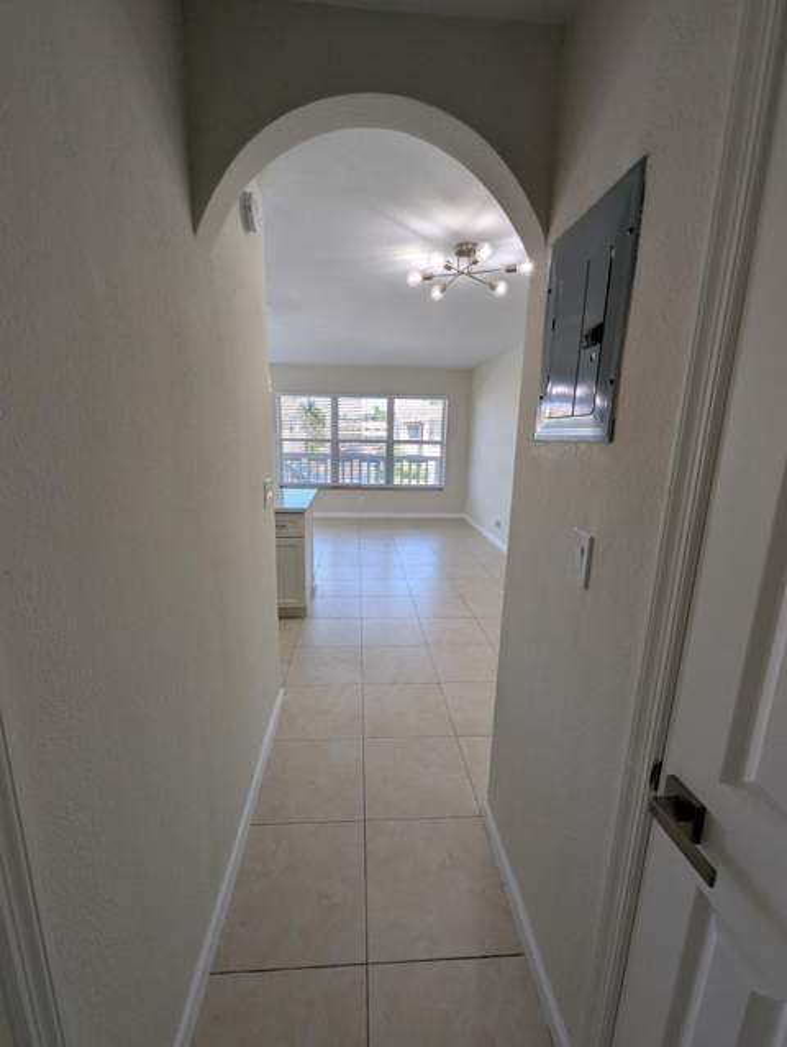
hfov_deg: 90.0
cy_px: 524
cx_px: 394
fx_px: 393
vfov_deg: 106.1
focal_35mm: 13
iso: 41
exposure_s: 1/120
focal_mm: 1.95
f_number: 2.2
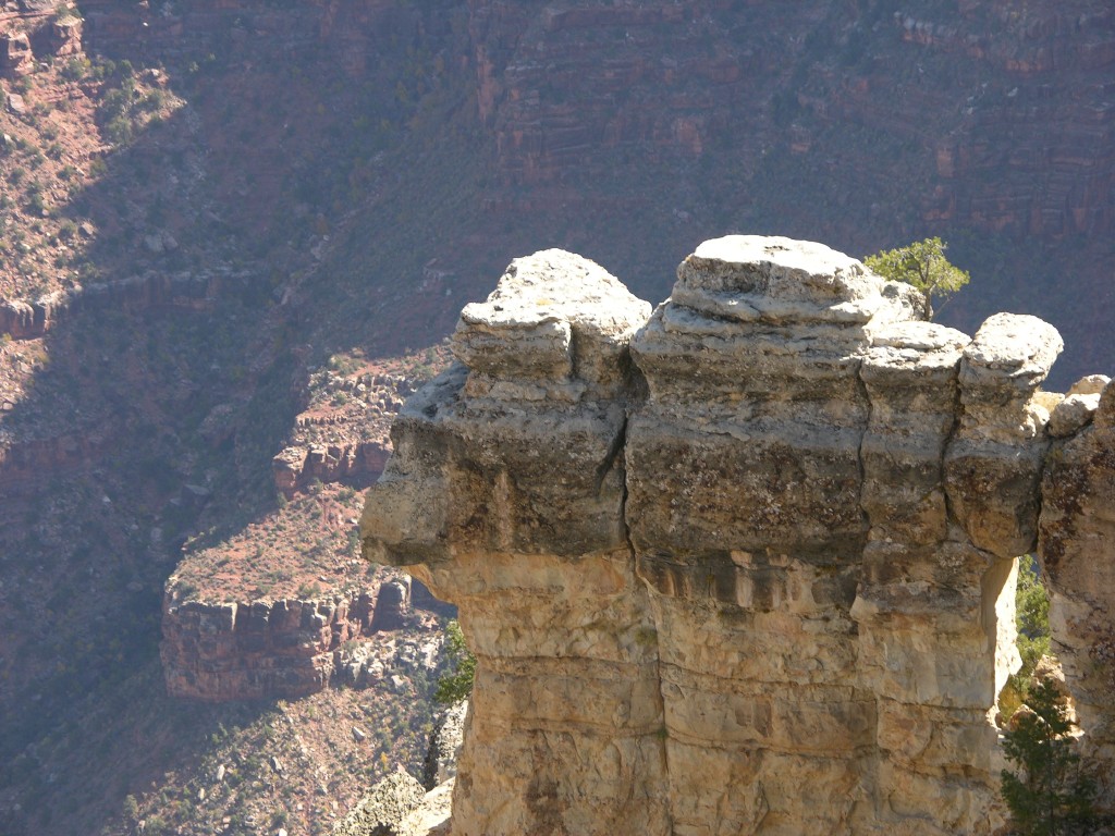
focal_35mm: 140
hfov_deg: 14.1
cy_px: 418
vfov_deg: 10.6
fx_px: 4509
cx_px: 558
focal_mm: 34.7
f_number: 4.3
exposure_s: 1/138
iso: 50
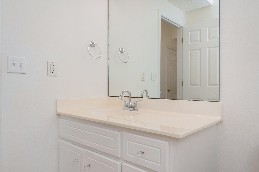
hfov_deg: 73.8
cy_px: 86
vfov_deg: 53.1
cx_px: 130
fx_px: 173
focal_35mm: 24
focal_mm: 24
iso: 640
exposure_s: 1/60
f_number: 9
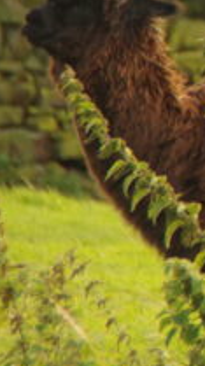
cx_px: 862
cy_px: -4
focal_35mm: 1195
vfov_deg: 1.8
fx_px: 11586
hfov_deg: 1.0
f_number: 5.6
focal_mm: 155
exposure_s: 1/200
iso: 400
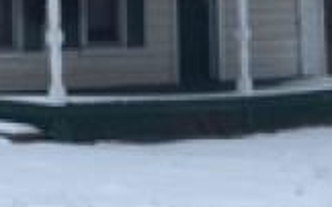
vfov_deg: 6.6
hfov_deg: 10.5
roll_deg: +0.0
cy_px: -189
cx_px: -119
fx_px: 1754
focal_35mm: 194
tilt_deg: +6.2
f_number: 2.2
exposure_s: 1/465
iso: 32
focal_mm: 4.15
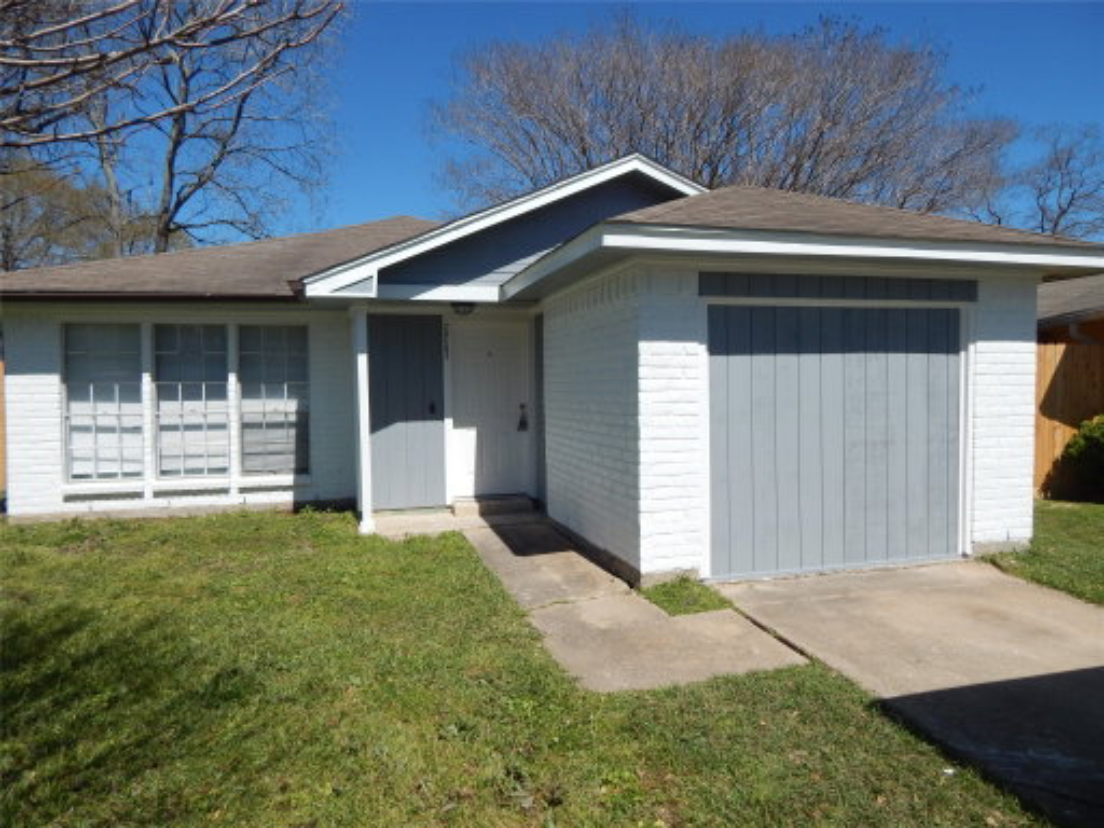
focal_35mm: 22
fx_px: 702
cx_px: 552
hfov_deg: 76.4
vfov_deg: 61.1
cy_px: 414
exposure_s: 1/800
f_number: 6
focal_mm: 4
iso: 125
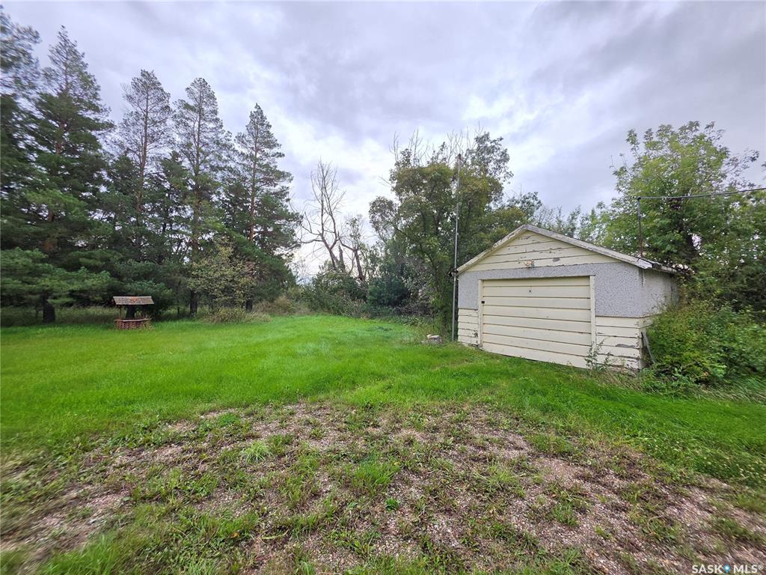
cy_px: 288
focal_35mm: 13
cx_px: 383
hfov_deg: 106.2
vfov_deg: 89.9
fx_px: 288
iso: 50
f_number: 1.9
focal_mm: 2.2
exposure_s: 1/120
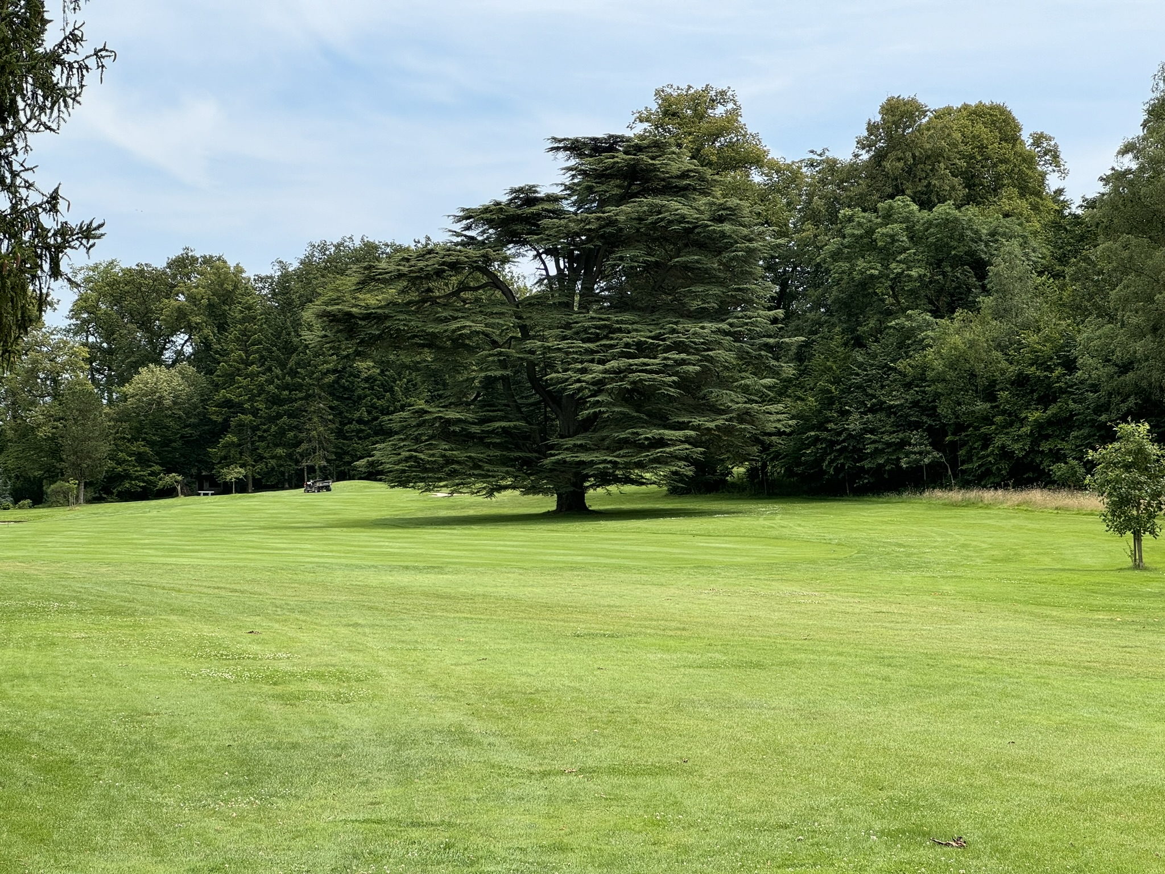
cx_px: 582
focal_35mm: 77
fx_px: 2591
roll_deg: +1.3
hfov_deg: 25.3
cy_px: 437
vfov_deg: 19.1
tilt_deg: +4.9
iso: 25
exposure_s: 1/419
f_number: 2.8
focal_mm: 9
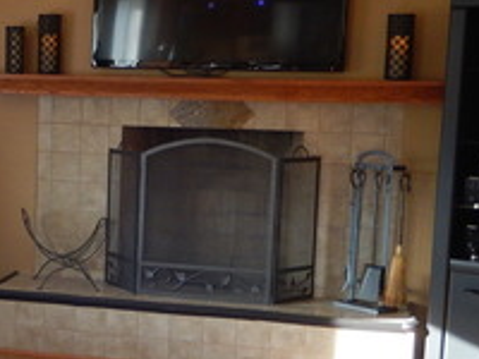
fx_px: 1107
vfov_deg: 18.4
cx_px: -43
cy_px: 227
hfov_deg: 23.0
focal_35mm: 80
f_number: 3.4
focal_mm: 4.5
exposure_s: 1/30
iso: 280
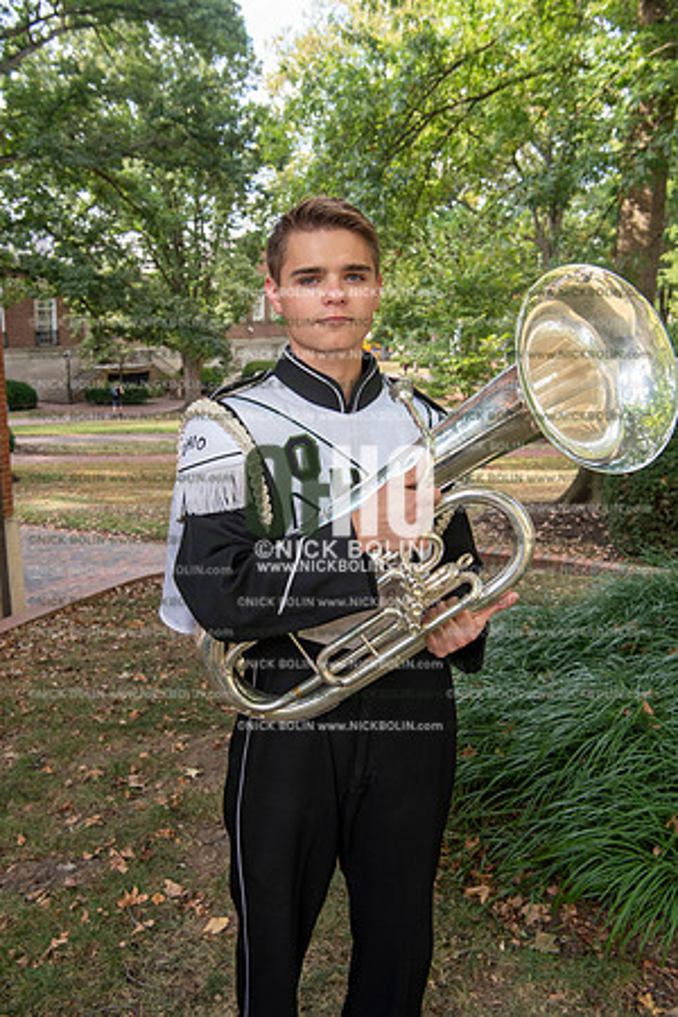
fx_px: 904
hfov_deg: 41.1
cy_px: 508
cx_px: 339
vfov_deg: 58.7
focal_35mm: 32
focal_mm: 32
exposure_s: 1/100
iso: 500
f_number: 8
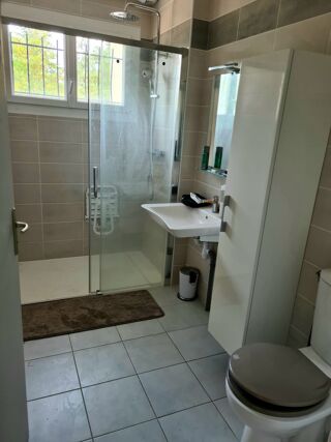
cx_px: 166
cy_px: 221
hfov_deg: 53.0
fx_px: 332
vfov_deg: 67.3
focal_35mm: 26
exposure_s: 1/100
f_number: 1.8
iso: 80
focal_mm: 5.4
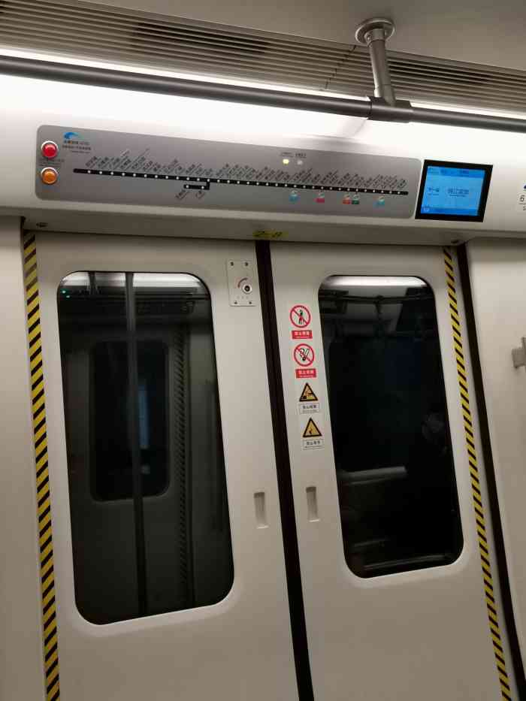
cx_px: 263
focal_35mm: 41
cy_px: 350
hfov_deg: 35.1
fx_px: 830
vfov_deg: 45.8
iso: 250
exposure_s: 1/100
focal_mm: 4.75
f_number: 1.8
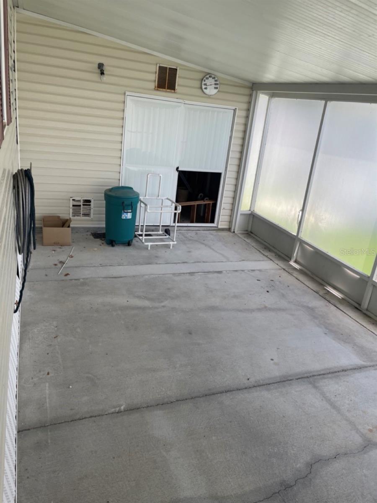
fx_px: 363
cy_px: 252
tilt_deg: -21.5
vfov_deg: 69.4
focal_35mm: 25
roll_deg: -8.0
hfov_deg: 54.9
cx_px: 188
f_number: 1.6
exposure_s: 1/305
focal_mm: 5.1
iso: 32
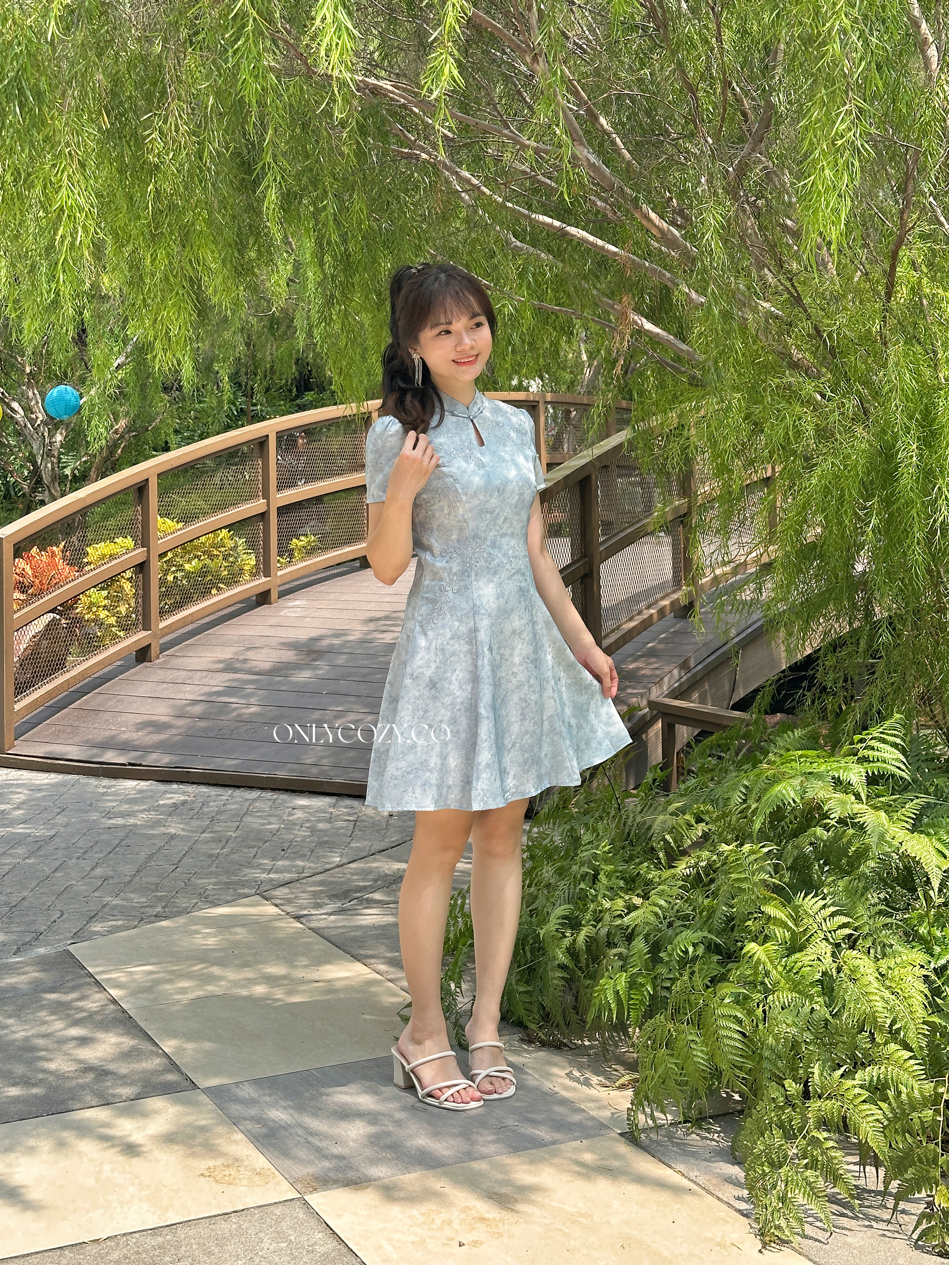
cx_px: 474
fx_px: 1755
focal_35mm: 48
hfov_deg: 30.3
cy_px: 632
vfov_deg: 39.7
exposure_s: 1/1305
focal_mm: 6.86
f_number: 1.78
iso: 64
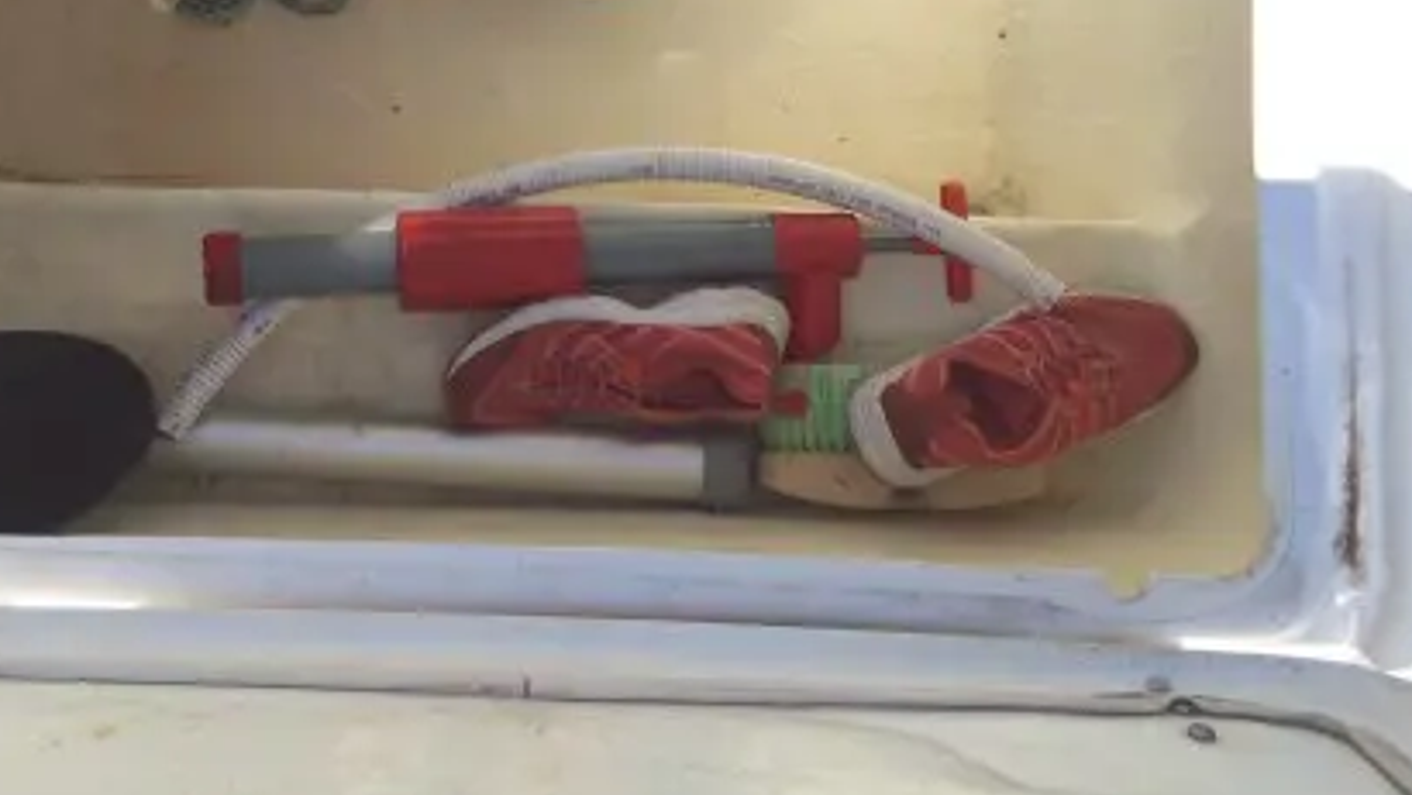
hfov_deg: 39.8
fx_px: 1910
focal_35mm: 51
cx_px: 417
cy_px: 145
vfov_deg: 23.1
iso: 32
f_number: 2.2
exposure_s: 1/1244
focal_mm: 4.12
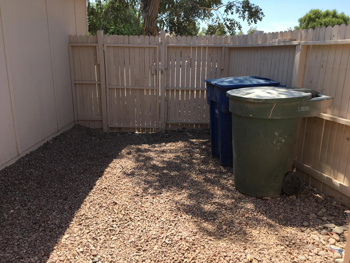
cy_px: 132
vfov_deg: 48.2
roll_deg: -1.9
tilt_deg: -16.2
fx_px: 293
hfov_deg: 61.7
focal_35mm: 29
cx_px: 175
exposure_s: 1/818
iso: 25
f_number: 2.2
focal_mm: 4.15
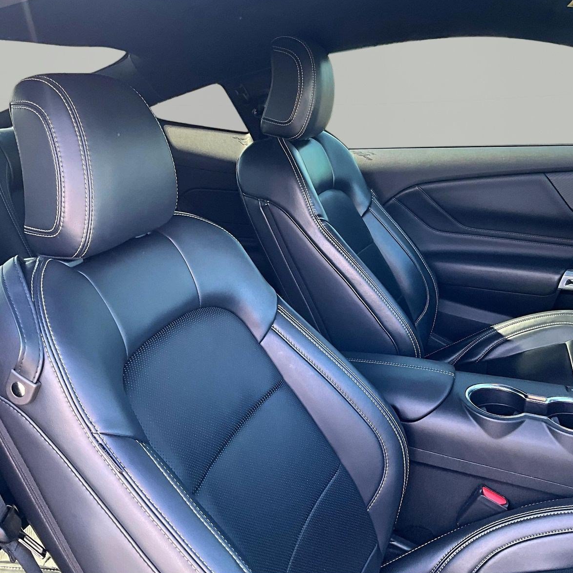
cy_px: 283
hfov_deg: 47.2
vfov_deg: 47.2
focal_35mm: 35
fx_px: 655
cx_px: 258
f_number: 1.8
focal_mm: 3
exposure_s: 1/105
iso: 64
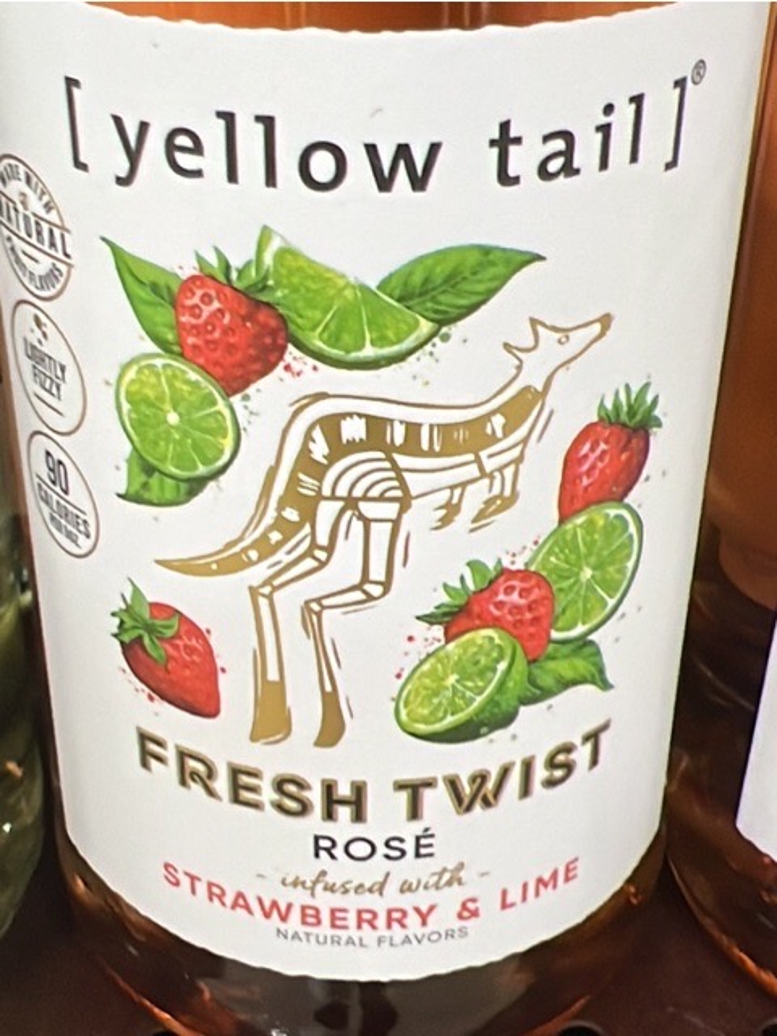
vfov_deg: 58.4
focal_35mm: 31
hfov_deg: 45.4
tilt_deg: -33.5
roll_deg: -1.0
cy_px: 518
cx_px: 388
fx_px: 928
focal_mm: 1.57
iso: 64
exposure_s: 1/43
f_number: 1.8
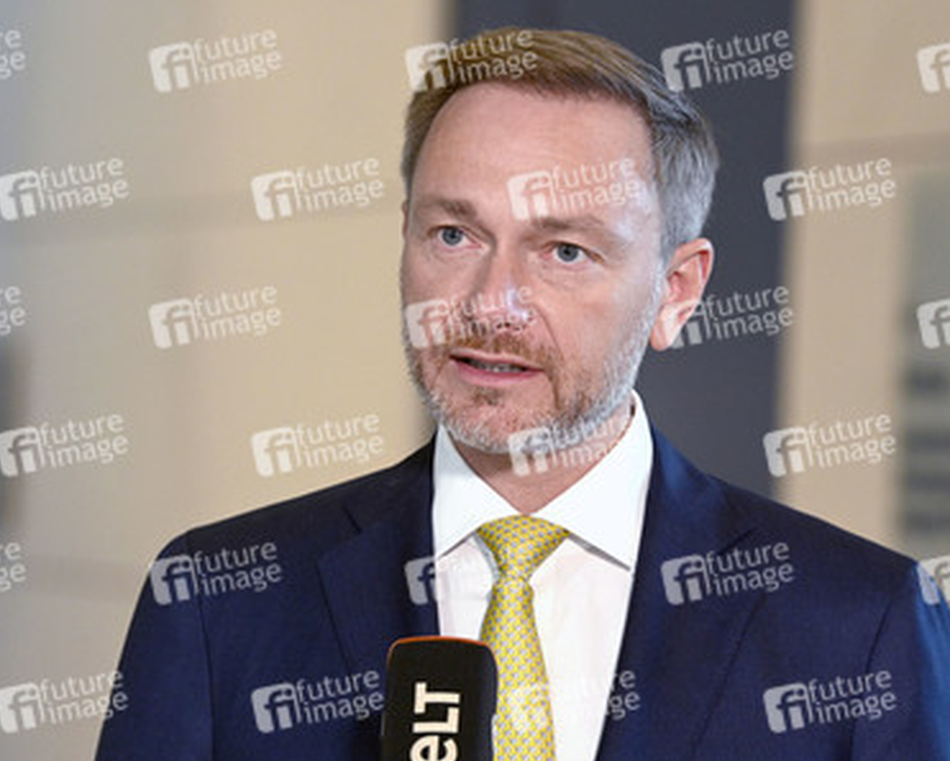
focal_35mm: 228
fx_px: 6412
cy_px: 382
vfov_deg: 6.8
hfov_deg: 8.5
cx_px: 506
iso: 5000
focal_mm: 200
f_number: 5.6
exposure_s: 1/160
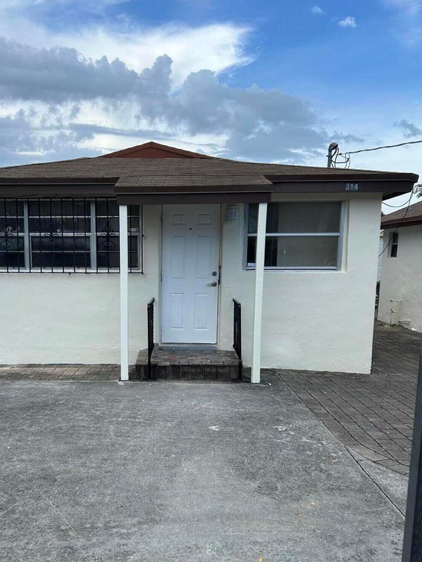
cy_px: 357
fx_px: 569
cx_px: 161
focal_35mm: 35
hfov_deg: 40.5
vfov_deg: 52.0
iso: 50
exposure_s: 1/1395
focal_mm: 5.7
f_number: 1.5
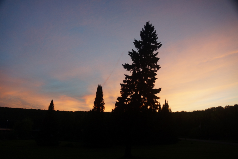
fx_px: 178
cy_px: 80
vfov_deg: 47.9
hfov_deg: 67.4
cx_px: 119
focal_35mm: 27
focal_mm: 18
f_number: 4
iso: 500
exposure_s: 1/60
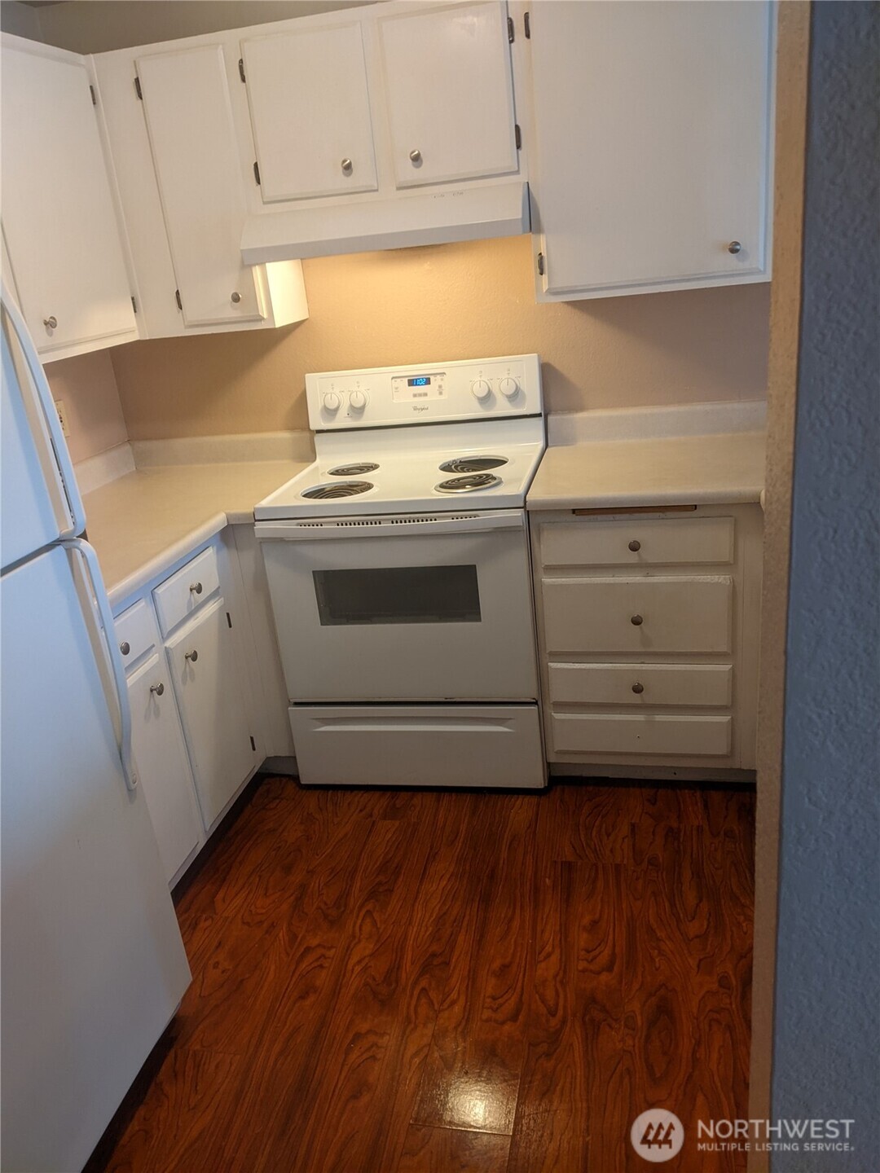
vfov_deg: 65.3
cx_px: 440
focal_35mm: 27
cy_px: 586
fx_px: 915
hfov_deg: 51.4
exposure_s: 1/24
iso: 67
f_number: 1.8
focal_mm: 4.44
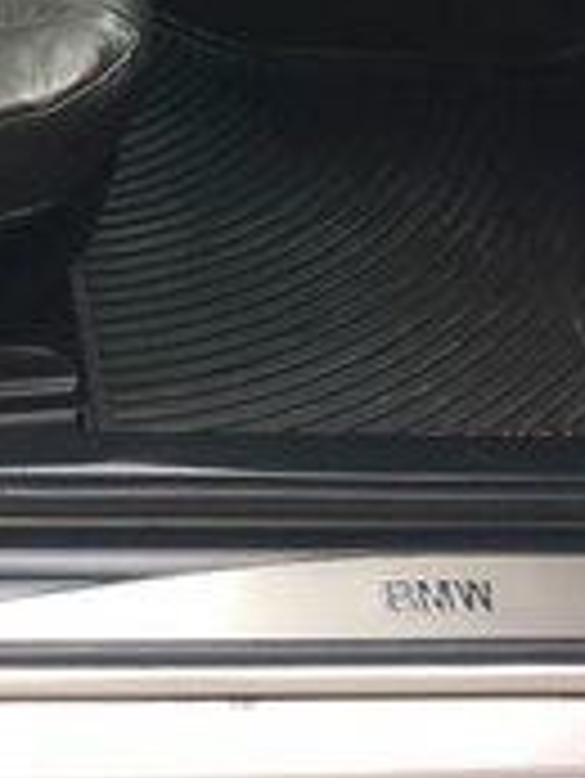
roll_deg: -5.2
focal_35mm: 83
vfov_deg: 20.6
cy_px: -333
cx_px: -68
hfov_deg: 17.2
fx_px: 1868
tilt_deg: -27.2
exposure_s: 1/33
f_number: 2.2
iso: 80
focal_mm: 4.15
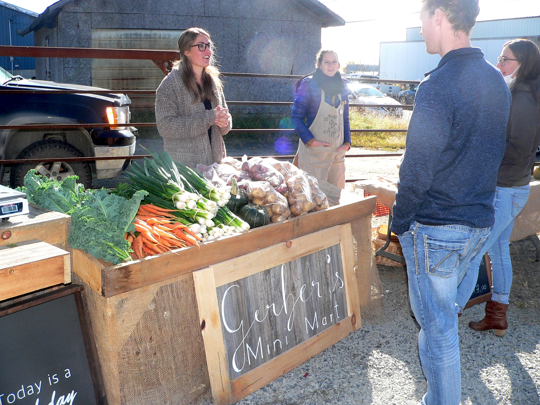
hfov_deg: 51.4
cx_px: 270
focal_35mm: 36
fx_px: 562
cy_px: 202
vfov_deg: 39.7
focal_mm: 6
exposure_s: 1/400
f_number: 2.8
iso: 80
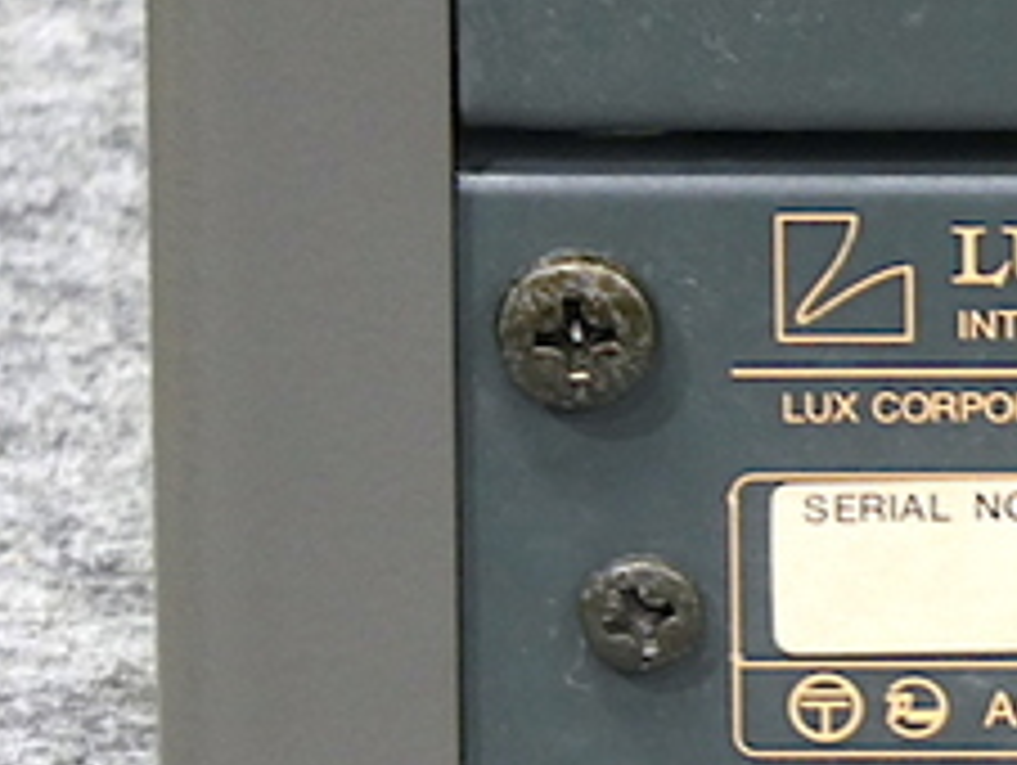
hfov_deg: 2.2
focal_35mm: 909
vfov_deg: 1.6
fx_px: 26734
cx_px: 2128
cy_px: 981
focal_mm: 38.4
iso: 100
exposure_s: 1/1.3
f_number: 5.6
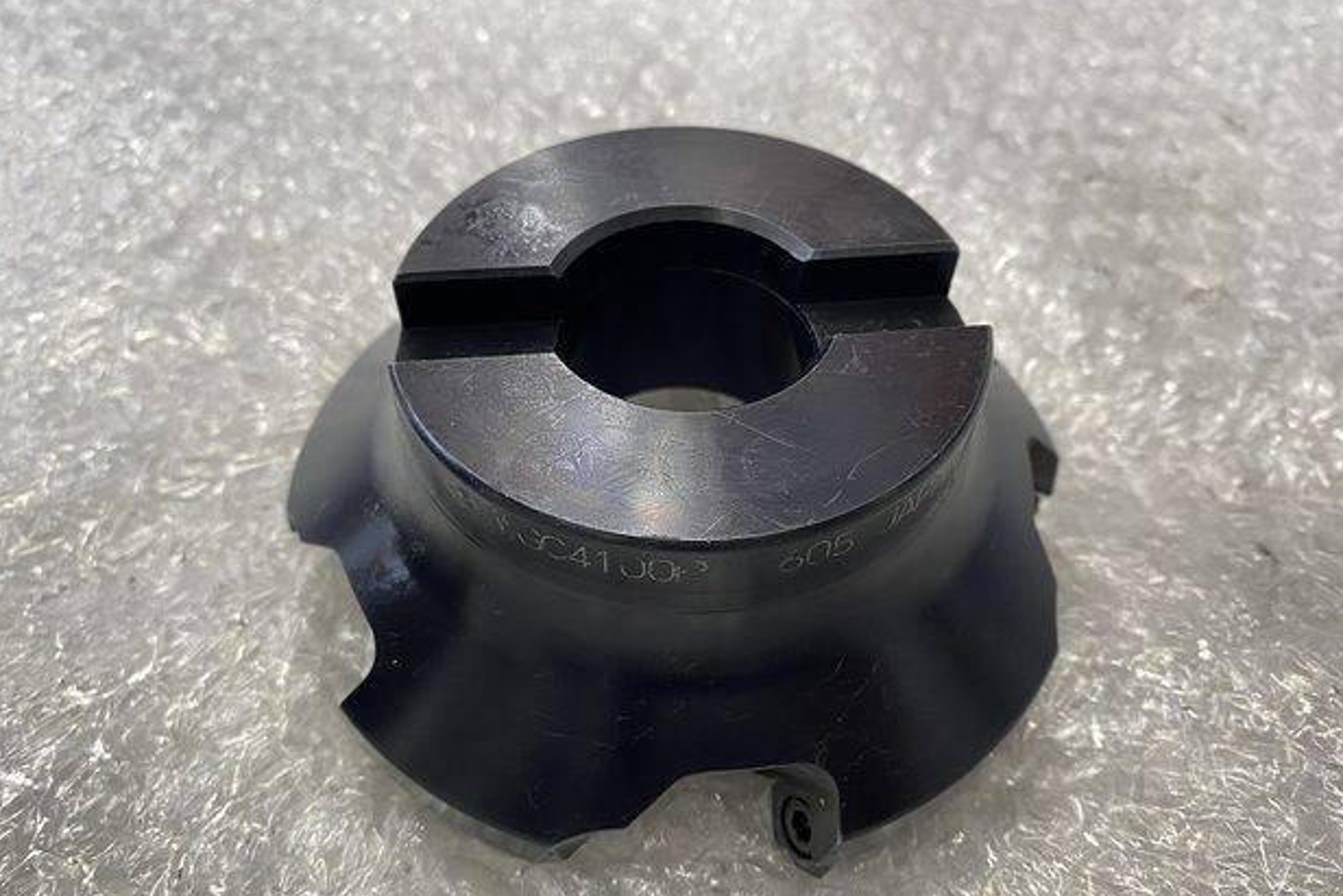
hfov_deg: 67.4
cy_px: 514
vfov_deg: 47.8
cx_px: 691
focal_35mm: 27
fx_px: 1007
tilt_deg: -55.8
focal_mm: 4.25
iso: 125
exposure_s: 1/96
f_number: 1.8
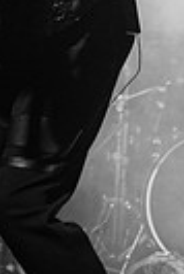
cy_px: -140
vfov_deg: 11.2
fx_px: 1346
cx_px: 72
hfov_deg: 7.8
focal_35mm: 176
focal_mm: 52
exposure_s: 1/400
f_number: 3.2
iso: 3200
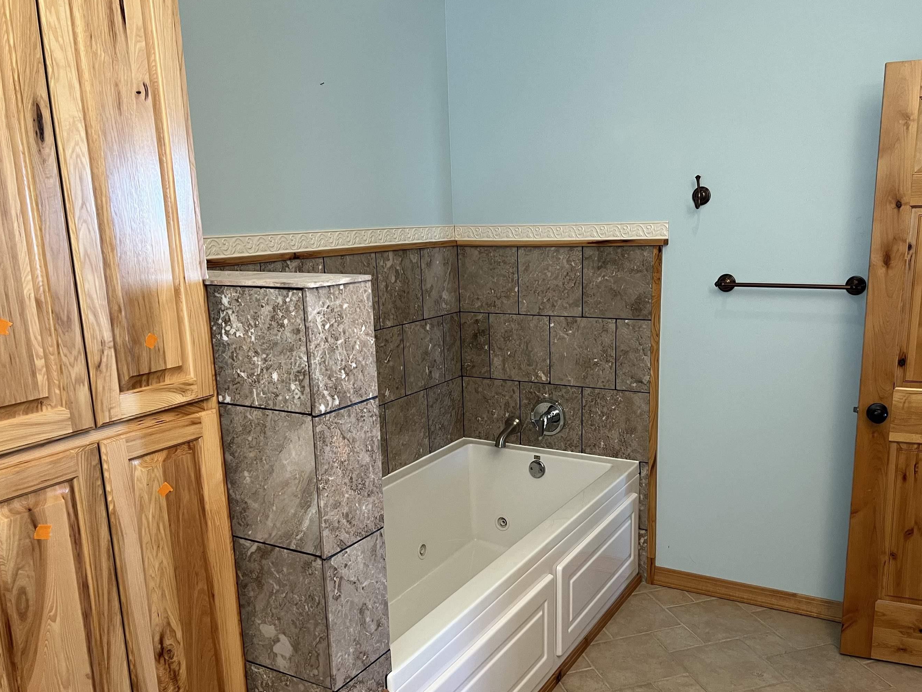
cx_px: 501
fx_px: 799
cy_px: 385
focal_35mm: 30
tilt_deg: -11.3
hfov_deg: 59.9
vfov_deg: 46.7
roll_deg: +2.1
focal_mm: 5.7
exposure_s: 1/60
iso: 160
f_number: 1.5
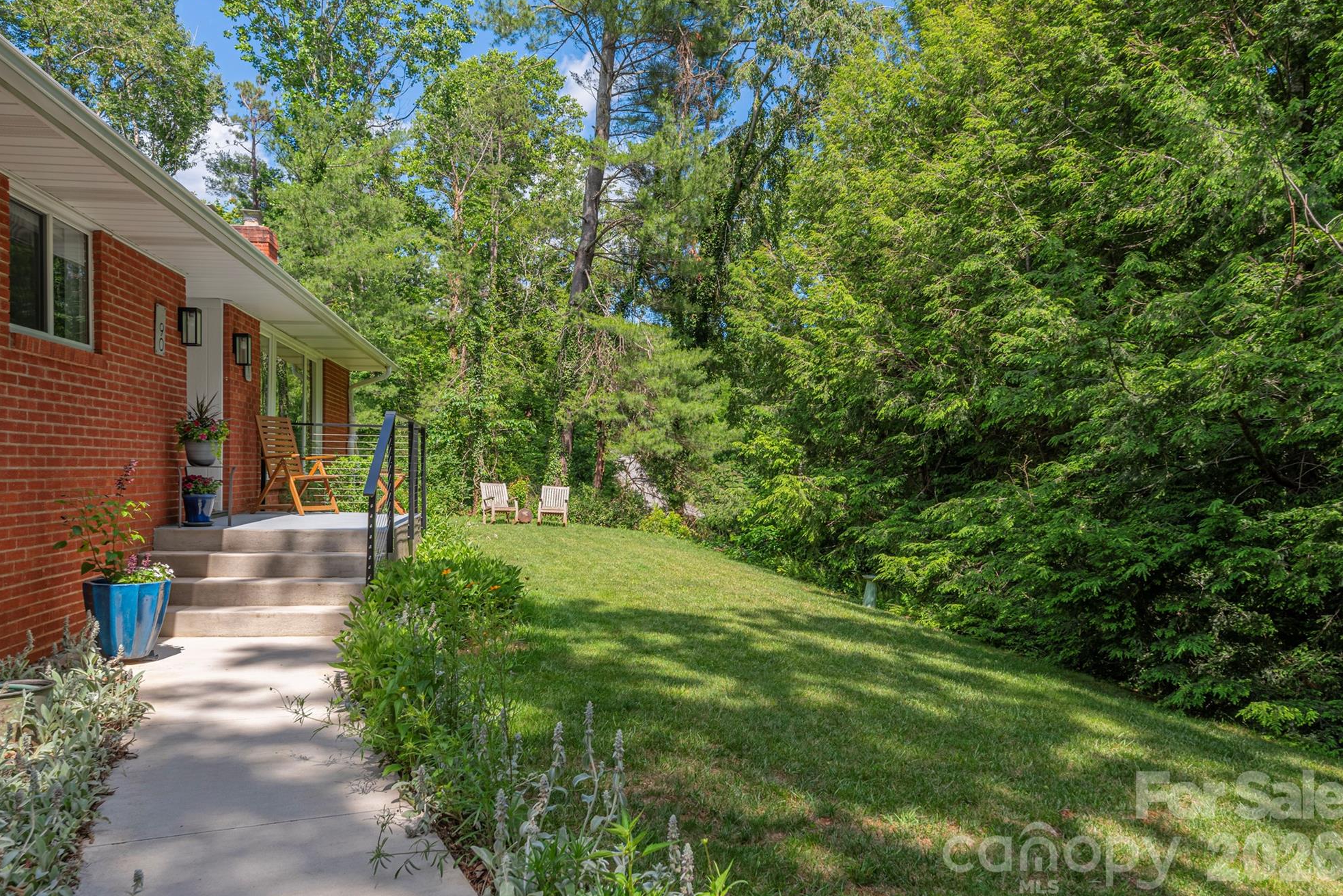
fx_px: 933
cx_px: 654
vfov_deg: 51.3
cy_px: 439
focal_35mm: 25
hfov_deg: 71.5
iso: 320
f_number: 8
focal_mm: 24
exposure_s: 1/1000
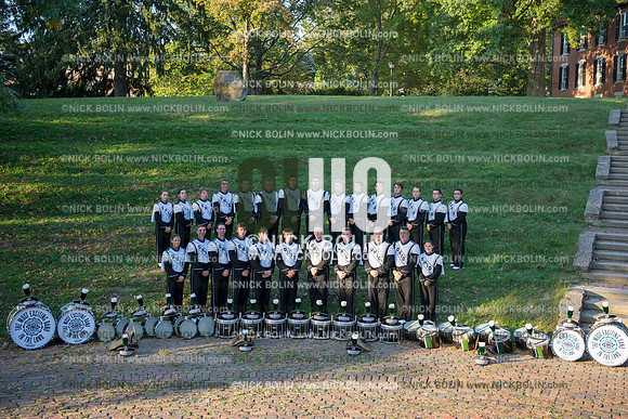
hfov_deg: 48.4
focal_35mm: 40
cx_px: 314
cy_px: 210
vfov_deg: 33.4
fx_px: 698
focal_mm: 40
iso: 125
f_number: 4
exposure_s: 1/125
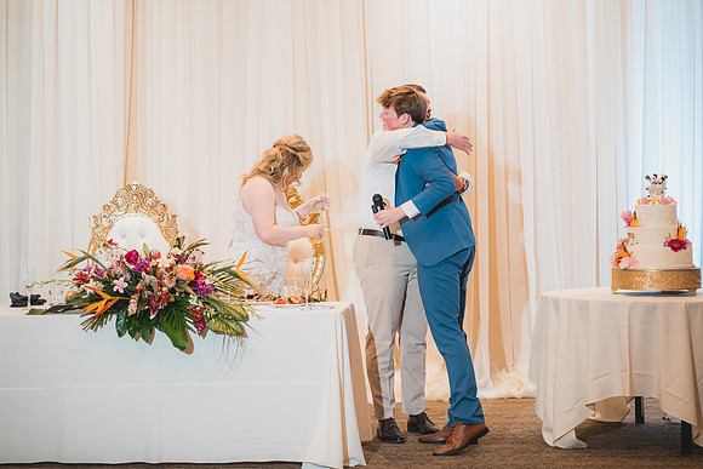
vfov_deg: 16.1
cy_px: 234
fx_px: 1660
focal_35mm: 85
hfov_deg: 23.9
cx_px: 352
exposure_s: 1/160
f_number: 2.2
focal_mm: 85
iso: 1250
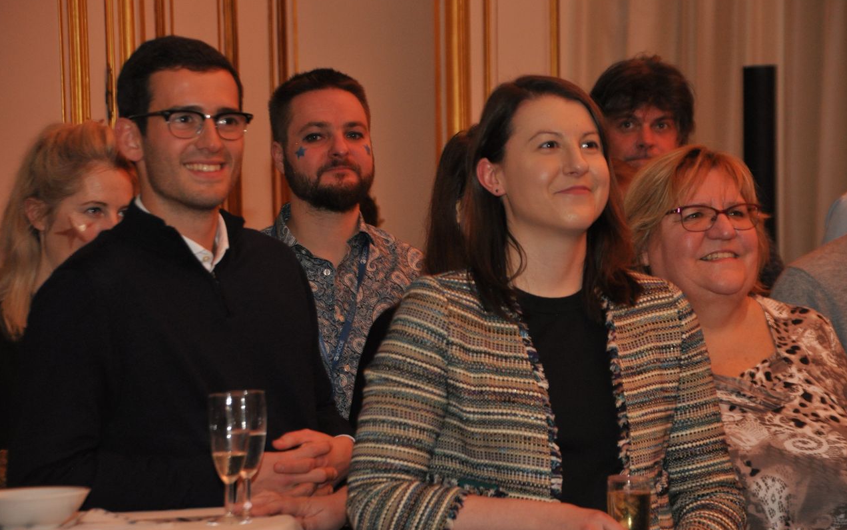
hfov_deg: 12.4
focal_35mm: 169
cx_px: 424
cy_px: 253
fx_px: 3901
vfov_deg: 7.8
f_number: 5.3
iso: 800
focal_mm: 110
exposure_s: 1/60
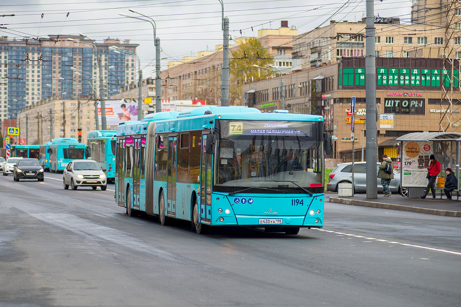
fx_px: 1601
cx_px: 230
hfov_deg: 16.4
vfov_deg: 11.0
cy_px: 154
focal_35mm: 125
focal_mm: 125
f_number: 4
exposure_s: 1/640
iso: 200
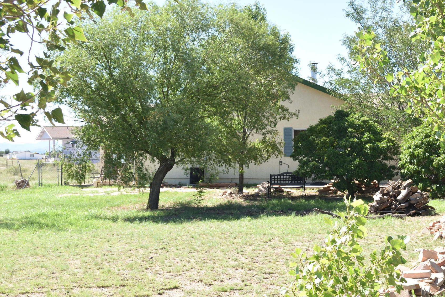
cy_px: 123
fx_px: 853
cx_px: 251
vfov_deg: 19.7
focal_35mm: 69
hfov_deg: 29.2
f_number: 6.3
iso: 400
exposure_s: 1/640
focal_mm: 26
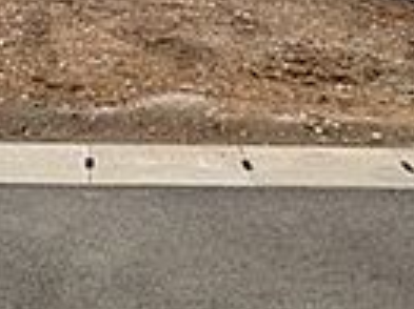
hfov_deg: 28.9
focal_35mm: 64
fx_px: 765
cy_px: -262
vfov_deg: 17.9
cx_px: 32
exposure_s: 1/1319
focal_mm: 1.83
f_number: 2.2
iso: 50
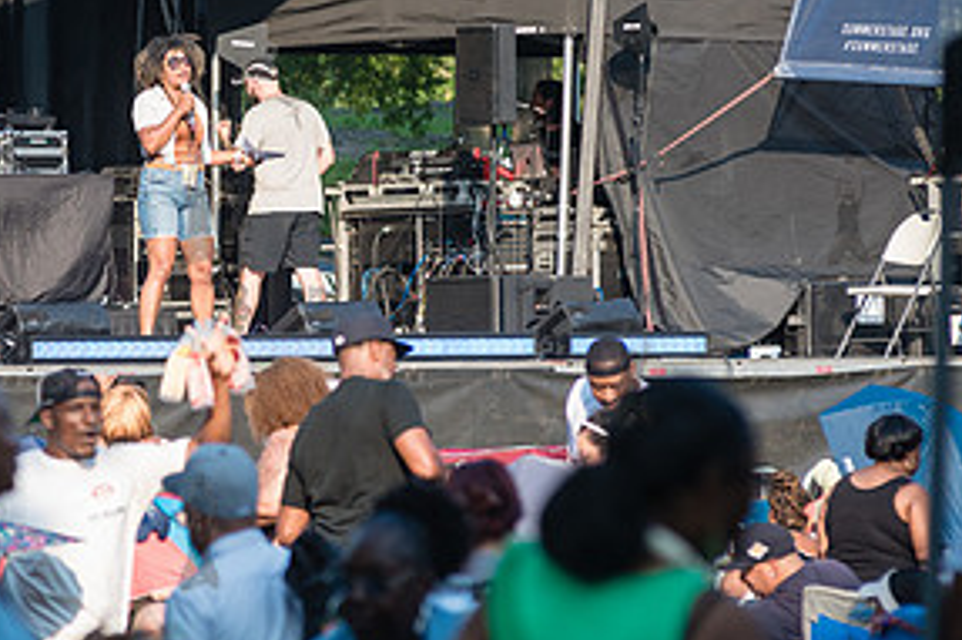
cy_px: 206
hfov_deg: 5.4
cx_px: 198
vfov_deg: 3.6
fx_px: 10228
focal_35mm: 383
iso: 500
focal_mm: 185
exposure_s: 1/1250
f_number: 4.5
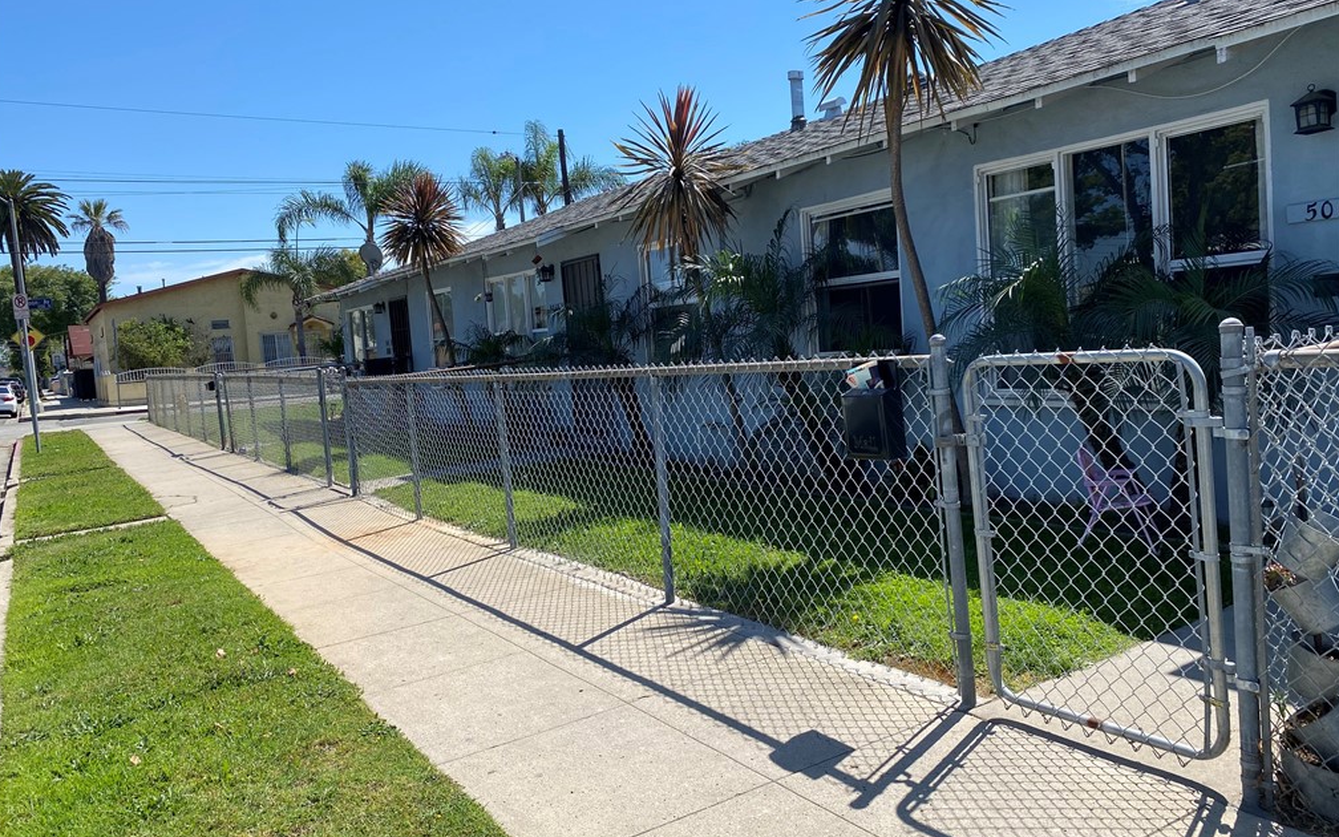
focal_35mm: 28
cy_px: 409
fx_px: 1022
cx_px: 663
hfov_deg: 66.5
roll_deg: +4.7
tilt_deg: -4.3
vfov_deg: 44.5
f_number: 1.8
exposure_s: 1/2890
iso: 32
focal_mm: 4.25
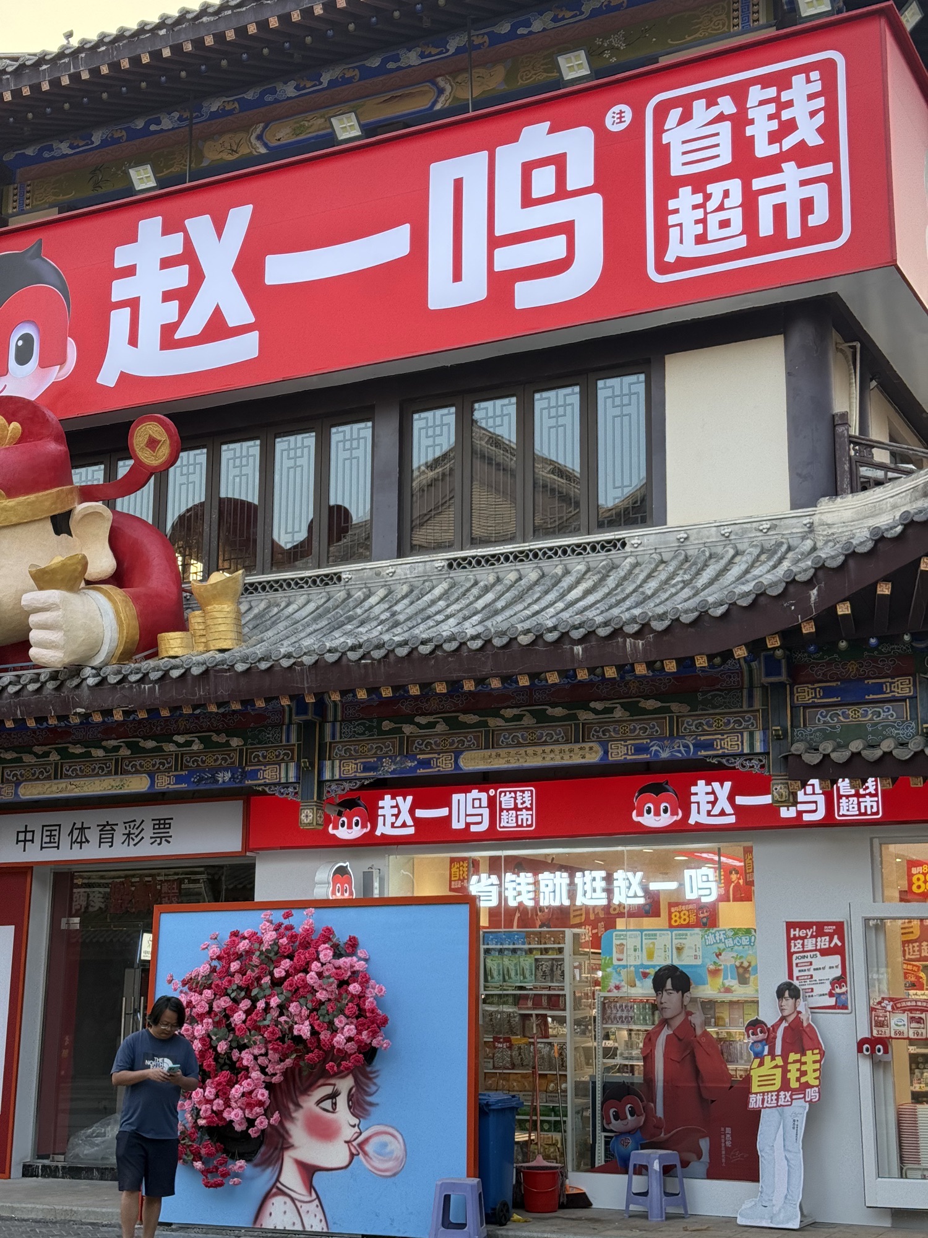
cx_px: 464
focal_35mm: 48
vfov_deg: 39.7
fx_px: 1716
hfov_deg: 30.3
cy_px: 619
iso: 64
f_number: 1.78
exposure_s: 1/286
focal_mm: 6.76
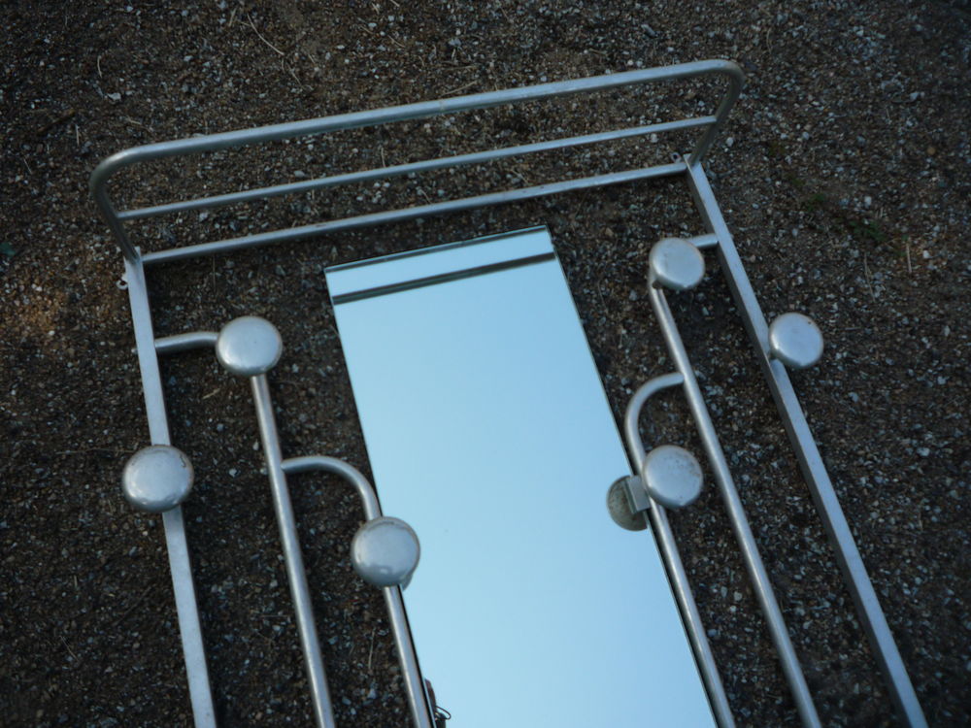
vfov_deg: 46.8
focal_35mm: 30
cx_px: 486
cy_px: 364
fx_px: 842
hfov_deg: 60.0
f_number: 4
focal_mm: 5.2
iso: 100
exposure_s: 1/250
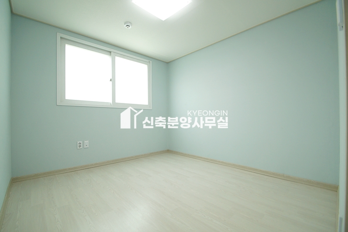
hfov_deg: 100.4
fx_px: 145
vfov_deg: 77.2
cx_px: 174
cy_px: 116
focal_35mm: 15
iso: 800
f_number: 4
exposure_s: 1/200
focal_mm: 10
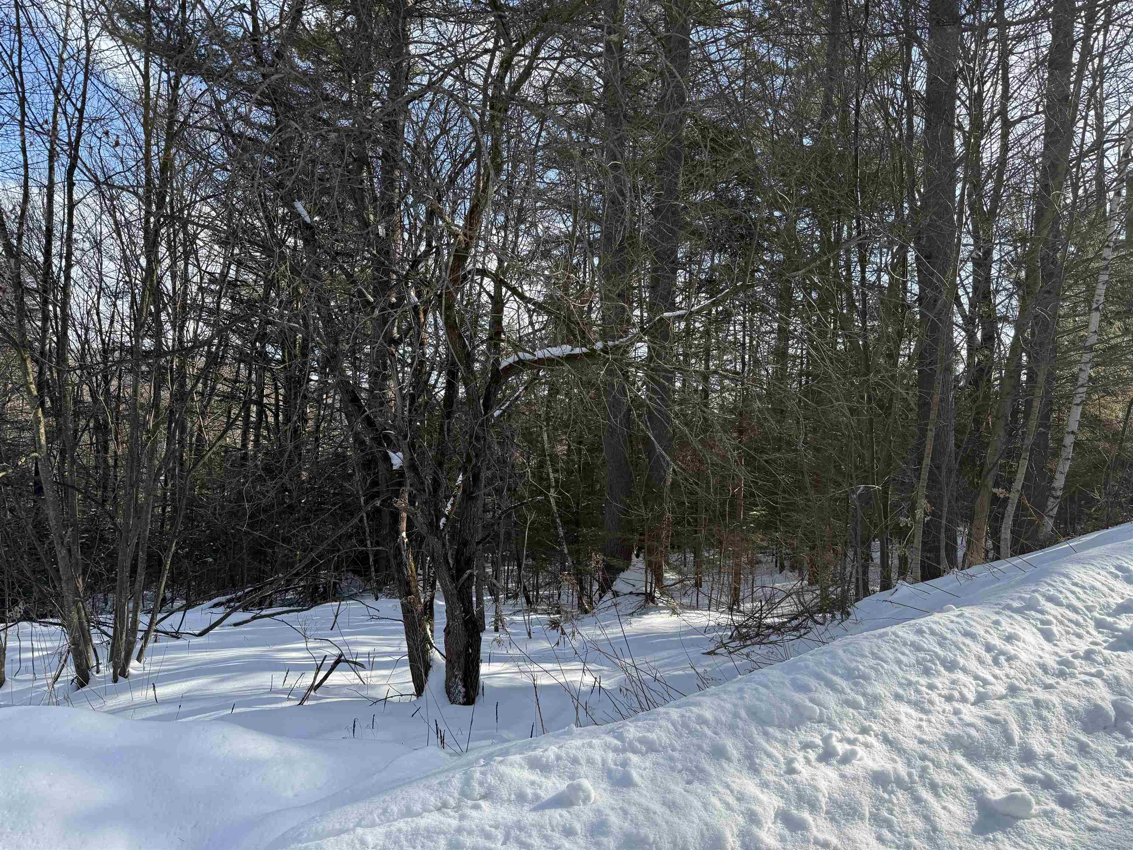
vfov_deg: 56.8
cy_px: 425
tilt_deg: +0.5
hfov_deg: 71.6
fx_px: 786
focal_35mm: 24
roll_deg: -2.2
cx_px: 566
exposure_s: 1/1464
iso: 100
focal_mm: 6.76
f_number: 1.78
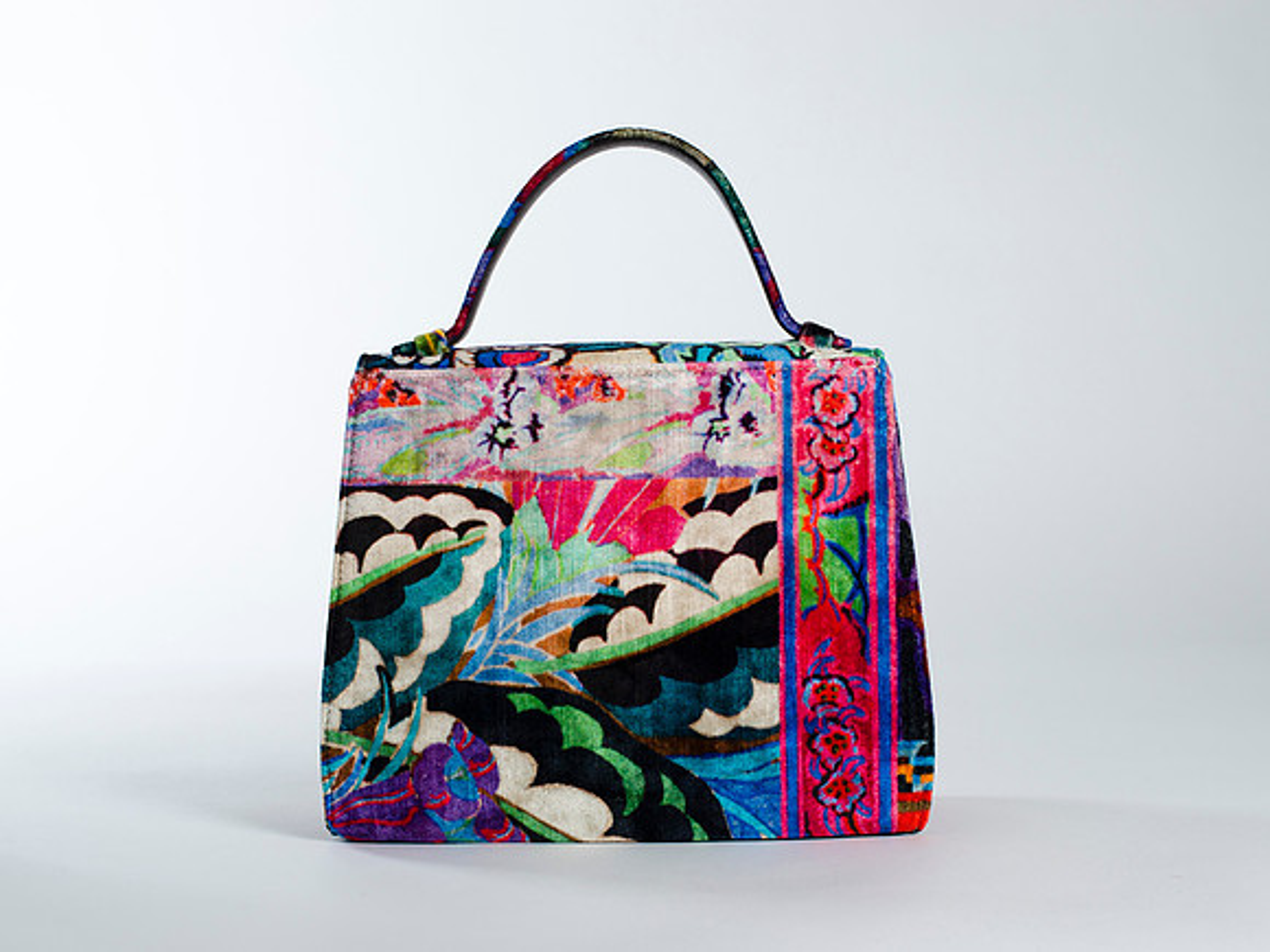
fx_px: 2010
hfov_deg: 35.1
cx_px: 635
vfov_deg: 26.7
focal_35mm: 55
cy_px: 476
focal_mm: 50
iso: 200
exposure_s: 1/200
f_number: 8
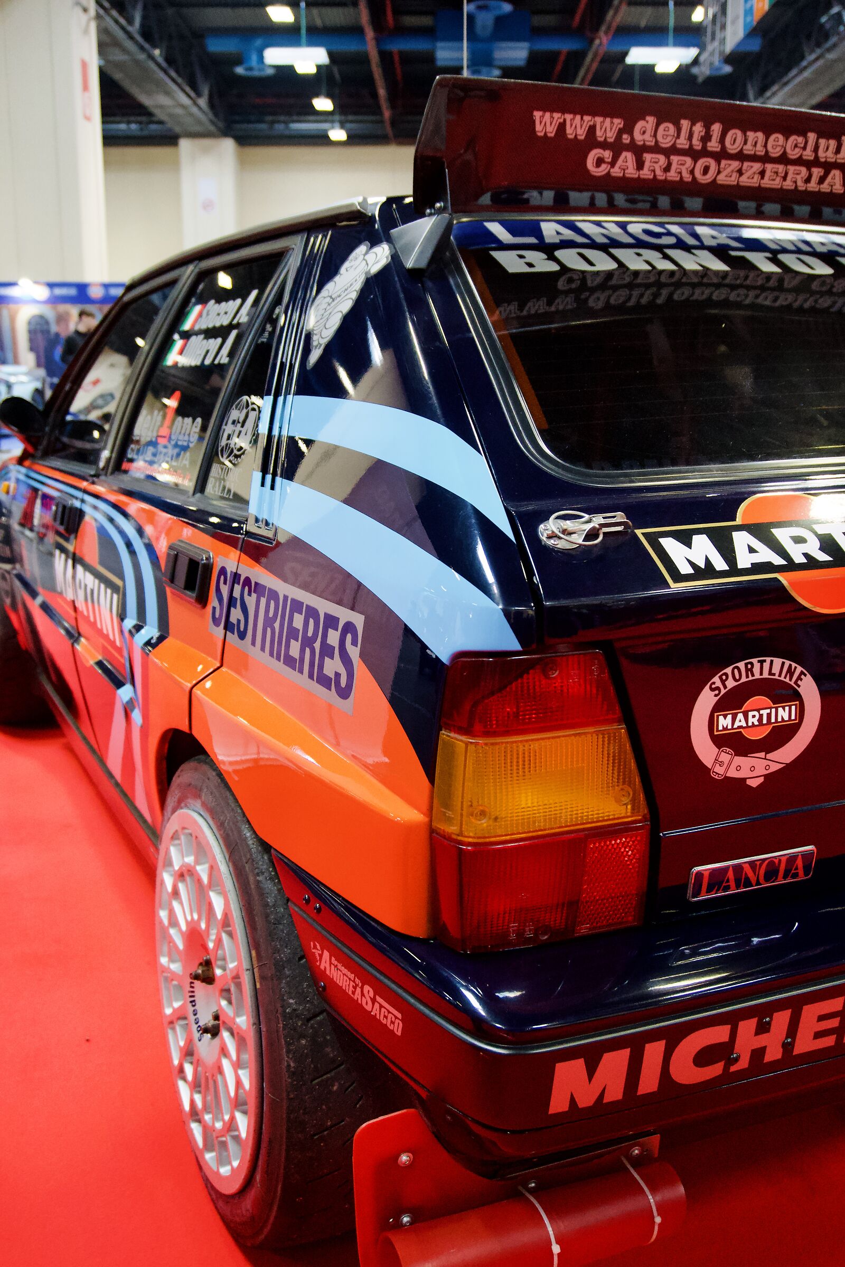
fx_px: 1109
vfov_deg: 59.5
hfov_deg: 41.7
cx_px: 422
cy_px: 634
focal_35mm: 32
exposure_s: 1/160
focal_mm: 21
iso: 3200
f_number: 4
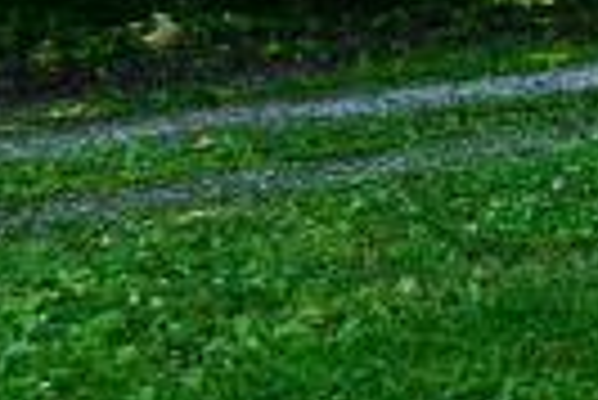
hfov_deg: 12.7
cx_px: 1664
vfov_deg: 16.3
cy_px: -139
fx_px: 1314
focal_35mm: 79
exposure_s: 1/250
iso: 640
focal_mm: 14
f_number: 8
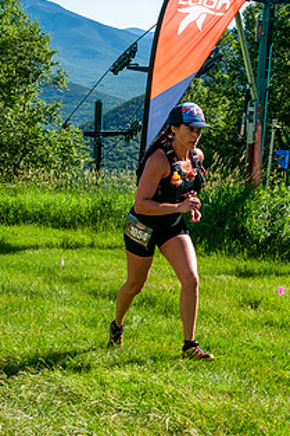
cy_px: 286
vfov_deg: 27.6
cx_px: 182
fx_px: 883
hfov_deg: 18.6
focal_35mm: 73
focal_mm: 34
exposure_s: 1/400
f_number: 8
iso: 200
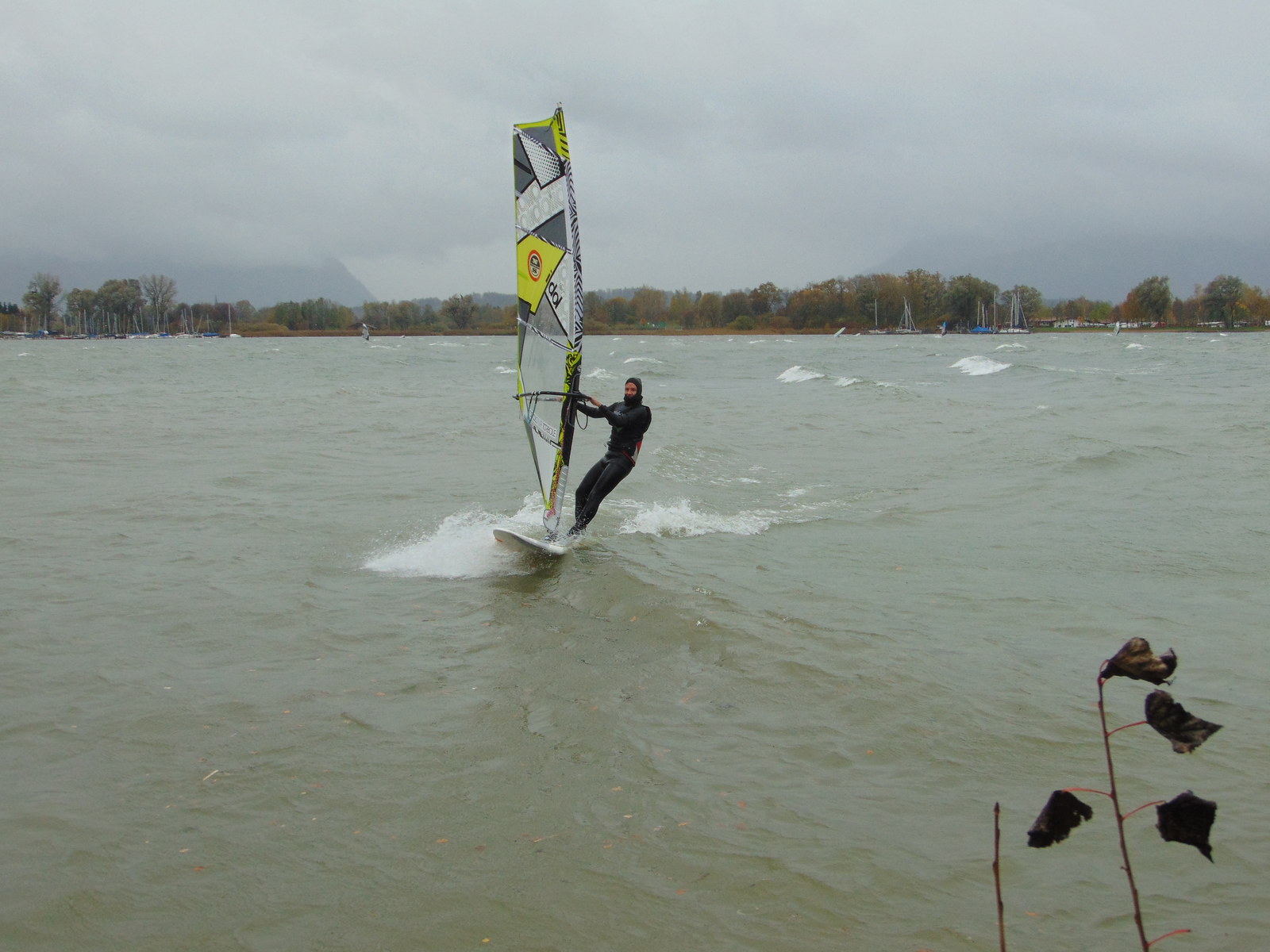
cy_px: 476
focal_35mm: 42
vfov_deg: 34.3
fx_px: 1541
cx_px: 635
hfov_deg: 44.8
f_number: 3.3
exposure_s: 1/320
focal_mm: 7.6
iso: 80
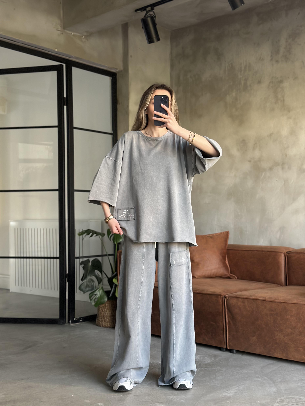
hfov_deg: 30.3
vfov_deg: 39.7
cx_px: 152
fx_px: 564
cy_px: 203
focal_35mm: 48
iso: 250
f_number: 1.78
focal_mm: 6.86
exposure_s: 1/60
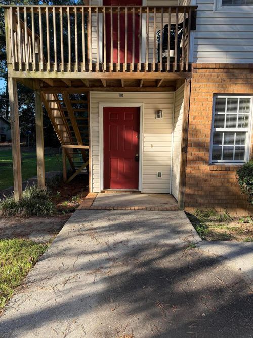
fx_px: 234
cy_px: 169
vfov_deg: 71.6
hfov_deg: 56.8
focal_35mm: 24
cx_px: 126
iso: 100
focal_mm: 6.76
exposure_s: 1/1032
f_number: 1.78
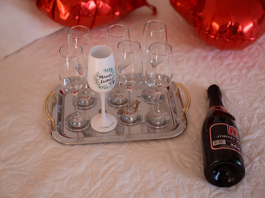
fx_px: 482
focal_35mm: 63
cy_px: 99
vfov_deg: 23.3
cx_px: 132
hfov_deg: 30.7
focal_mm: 55
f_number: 2.8
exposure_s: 1/250
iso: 1600
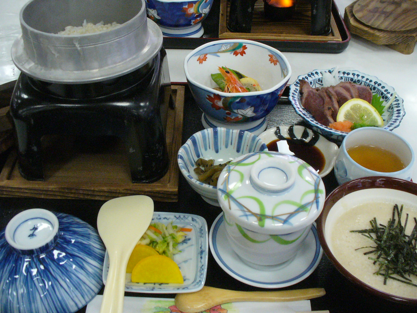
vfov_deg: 37.7
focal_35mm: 38
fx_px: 458
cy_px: 153
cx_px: 206
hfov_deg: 49.0
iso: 400
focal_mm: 6.1
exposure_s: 1/100
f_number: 2.8
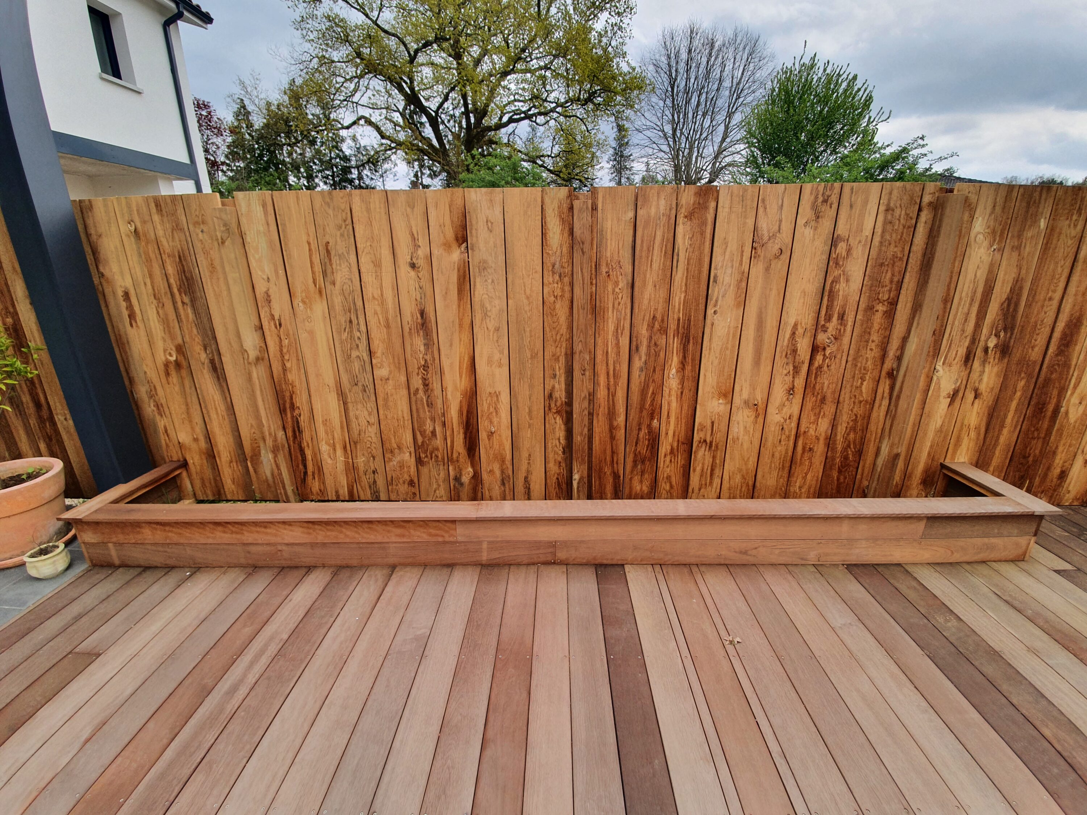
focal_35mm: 13
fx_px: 408
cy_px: 408
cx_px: 544
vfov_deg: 89.9
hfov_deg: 106.2
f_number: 2.2
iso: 50
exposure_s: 1/378
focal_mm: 1.8
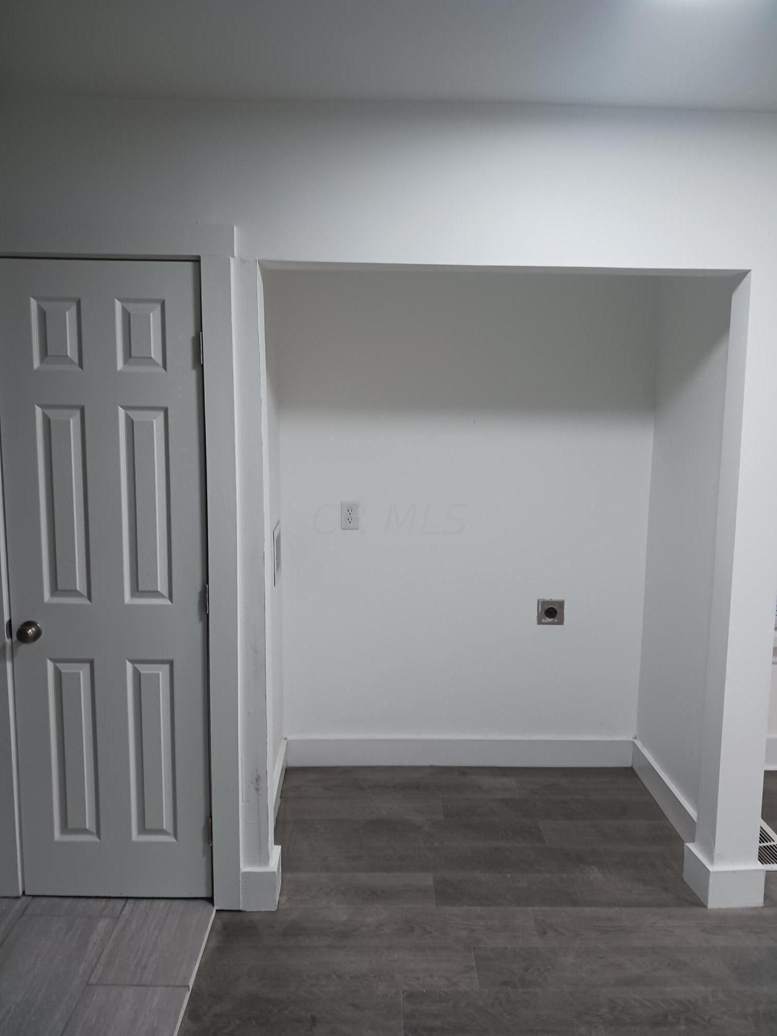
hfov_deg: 51.4
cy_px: 518
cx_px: 388
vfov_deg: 65.3
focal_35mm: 27
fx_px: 808
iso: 250
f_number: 1.8
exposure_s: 1/24
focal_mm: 4
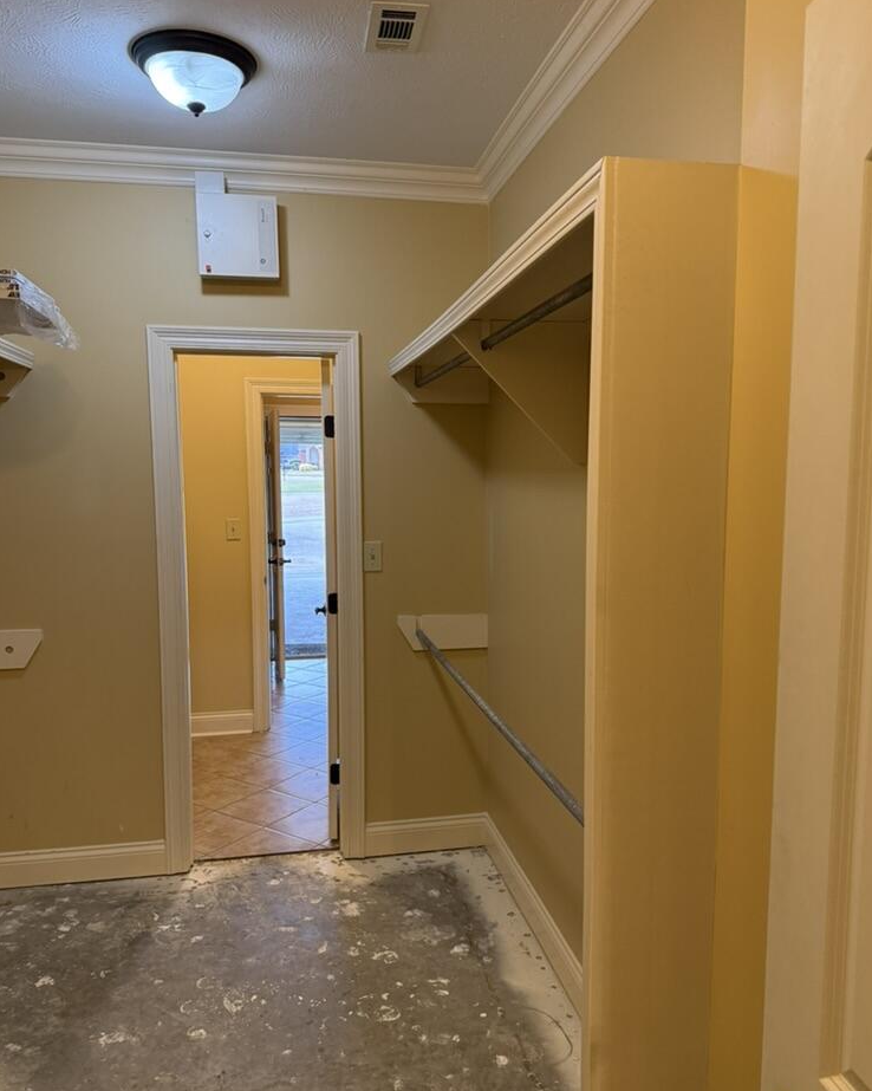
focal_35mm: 26
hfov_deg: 54.9
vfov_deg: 66.0
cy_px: 572
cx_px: 431
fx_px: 839
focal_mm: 6.76
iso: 250
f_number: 1.78
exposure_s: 1/120
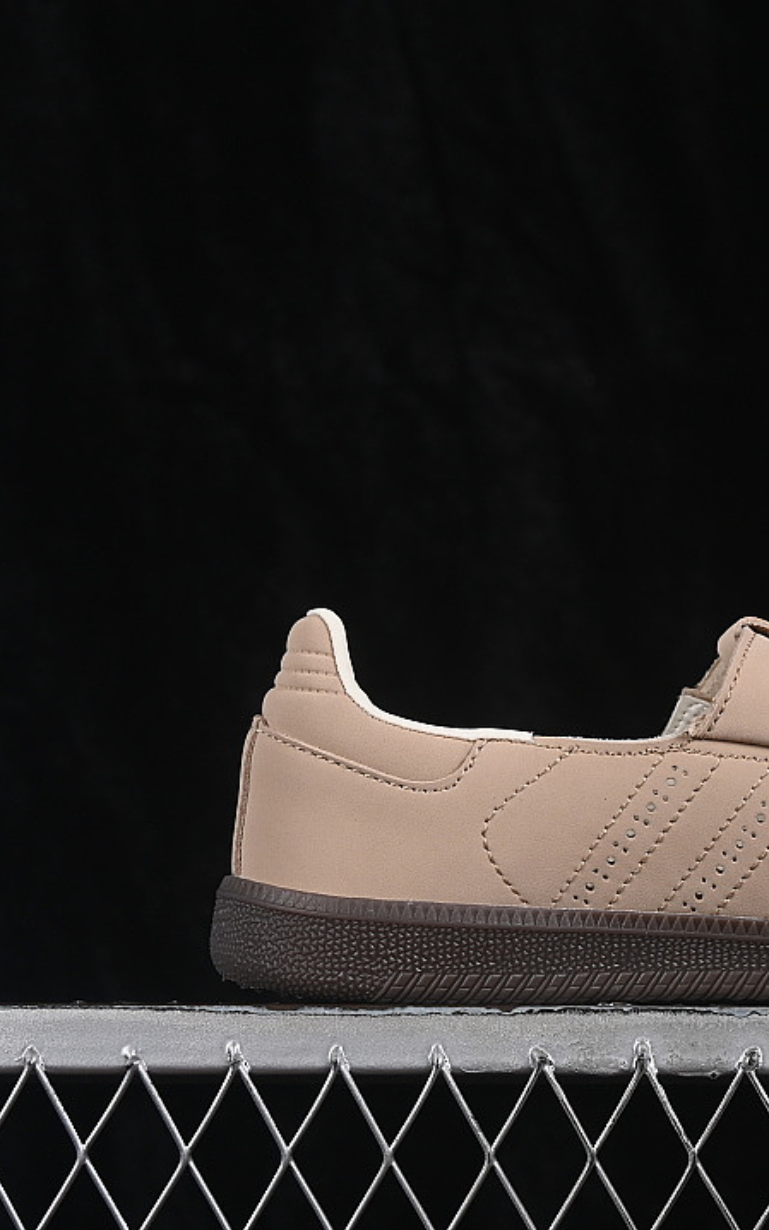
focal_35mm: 115
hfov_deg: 11.3
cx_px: 767
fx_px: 3855
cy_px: 615
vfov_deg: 18.1
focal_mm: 50
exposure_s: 1/80
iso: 160
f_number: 8
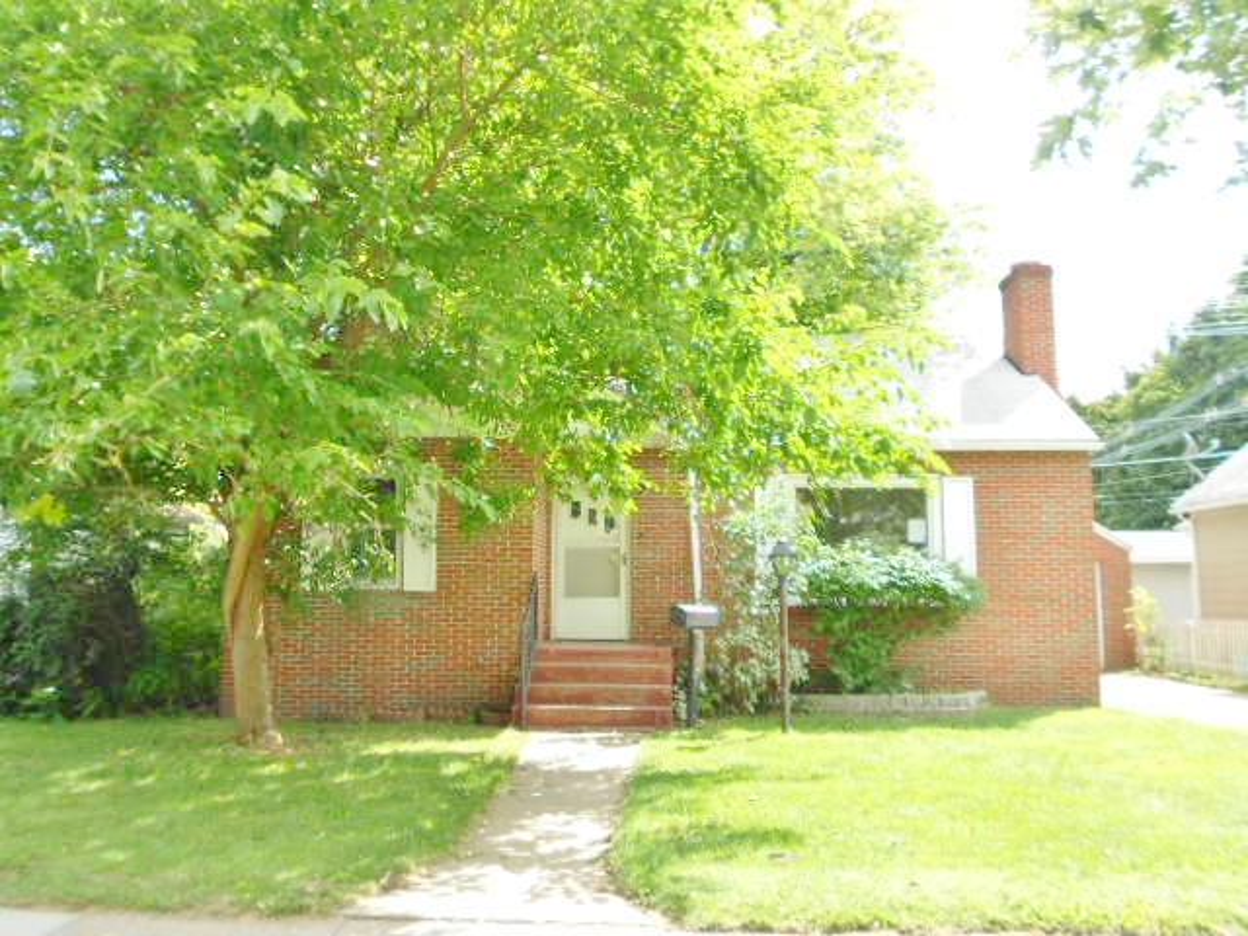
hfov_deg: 61.7
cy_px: 468
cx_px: 624
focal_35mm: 29
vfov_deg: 48.2
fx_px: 1046
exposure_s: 1/160
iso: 80
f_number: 3.4
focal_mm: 5.1
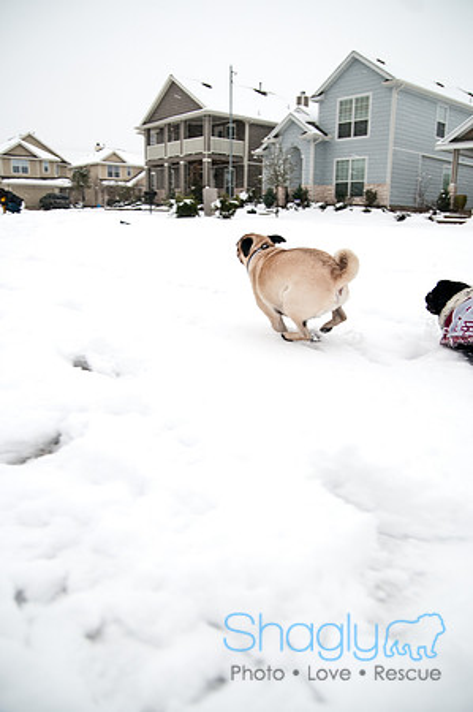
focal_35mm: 26
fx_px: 504
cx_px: 236
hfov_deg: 50.3
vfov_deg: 70.5
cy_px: 356
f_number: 3.2
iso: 200
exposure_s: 1/320
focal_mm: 17
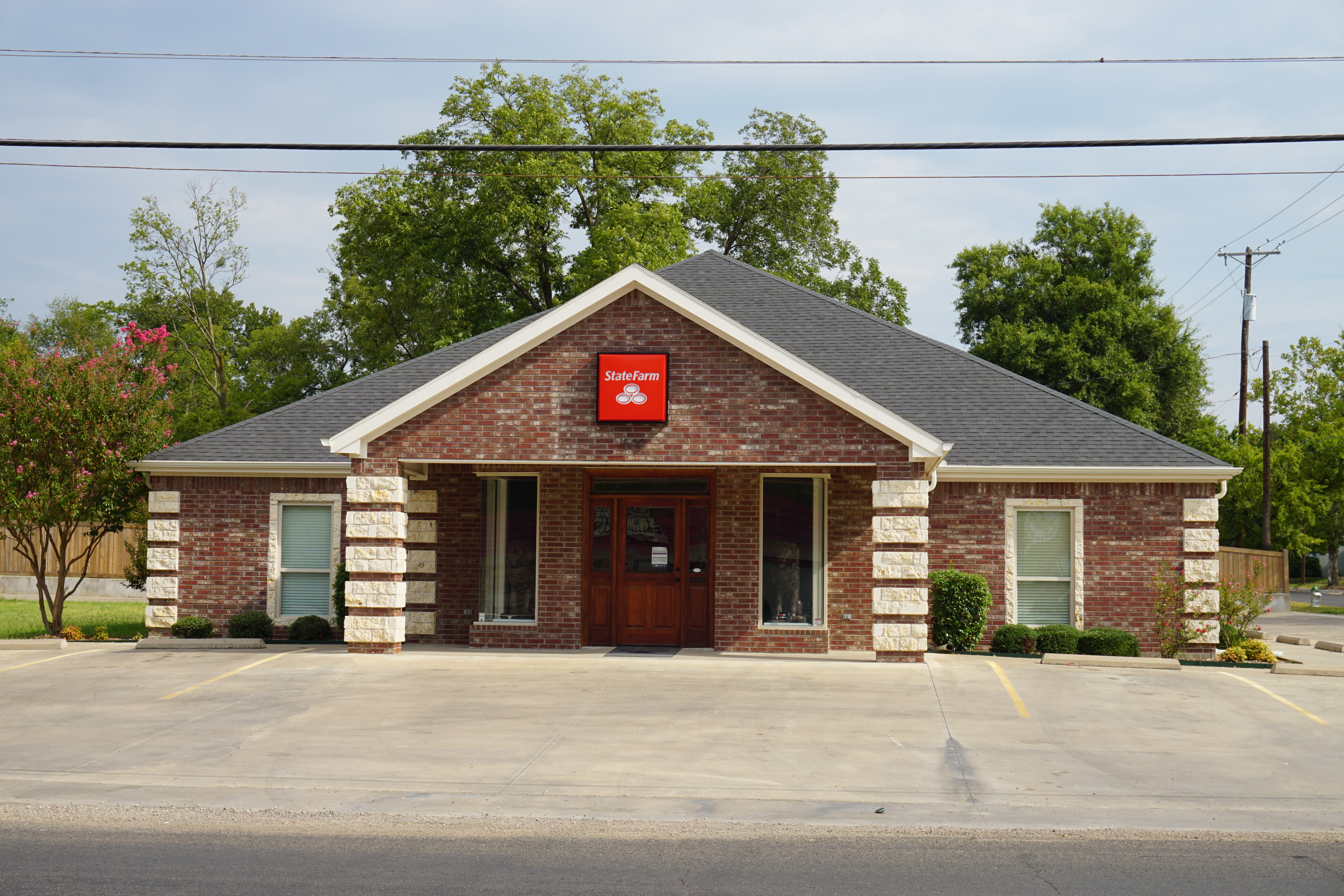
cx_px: 672
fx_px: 1792
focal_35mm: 48
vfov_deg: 28.1
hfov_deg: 41.1
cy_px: 448
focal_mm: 32
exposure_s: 1/125
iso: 100
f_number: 11
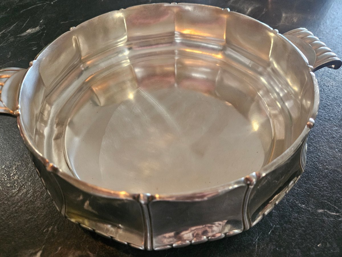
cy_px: 128
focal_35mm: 23
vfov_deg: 58.9
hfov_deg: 73.9
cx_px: 171
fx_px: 227
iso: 500
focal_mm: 5.4
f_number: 1.8
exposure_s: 1/33.3
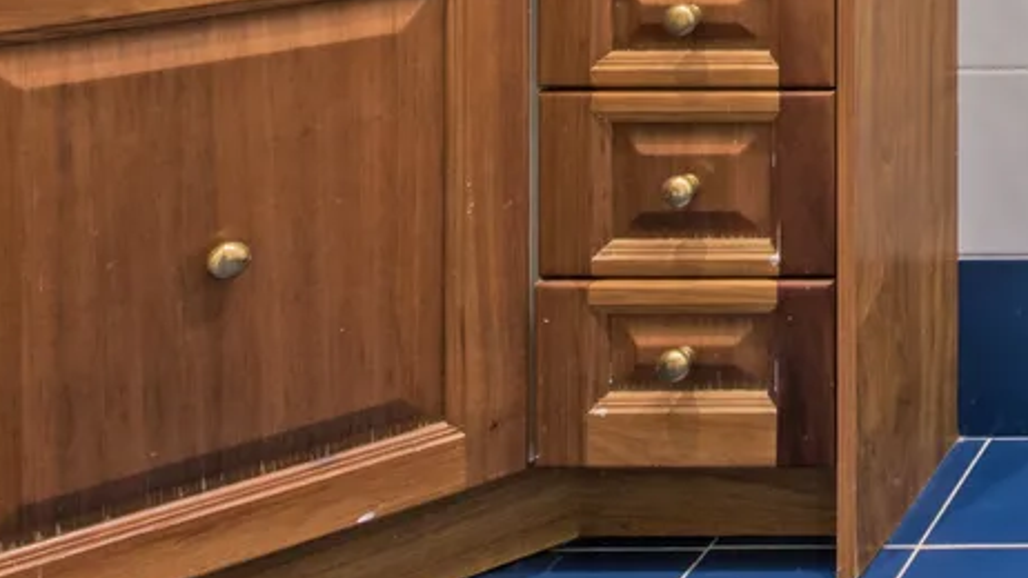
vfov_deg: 16.9
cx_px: 1578
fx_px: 1663
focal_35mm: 61
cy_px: -400
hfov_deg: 25.2
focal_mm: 14
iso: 200
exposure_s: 1.5
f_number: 8
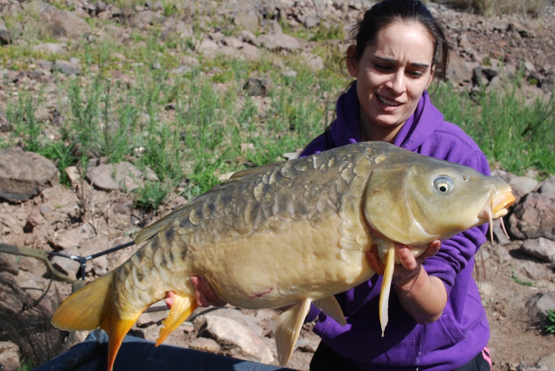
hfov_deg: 44.9
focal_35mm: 44
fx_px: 671
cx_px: 278
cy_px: 186
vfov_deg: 30.9
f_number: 8
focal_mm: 29
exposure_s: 1/250
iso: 100
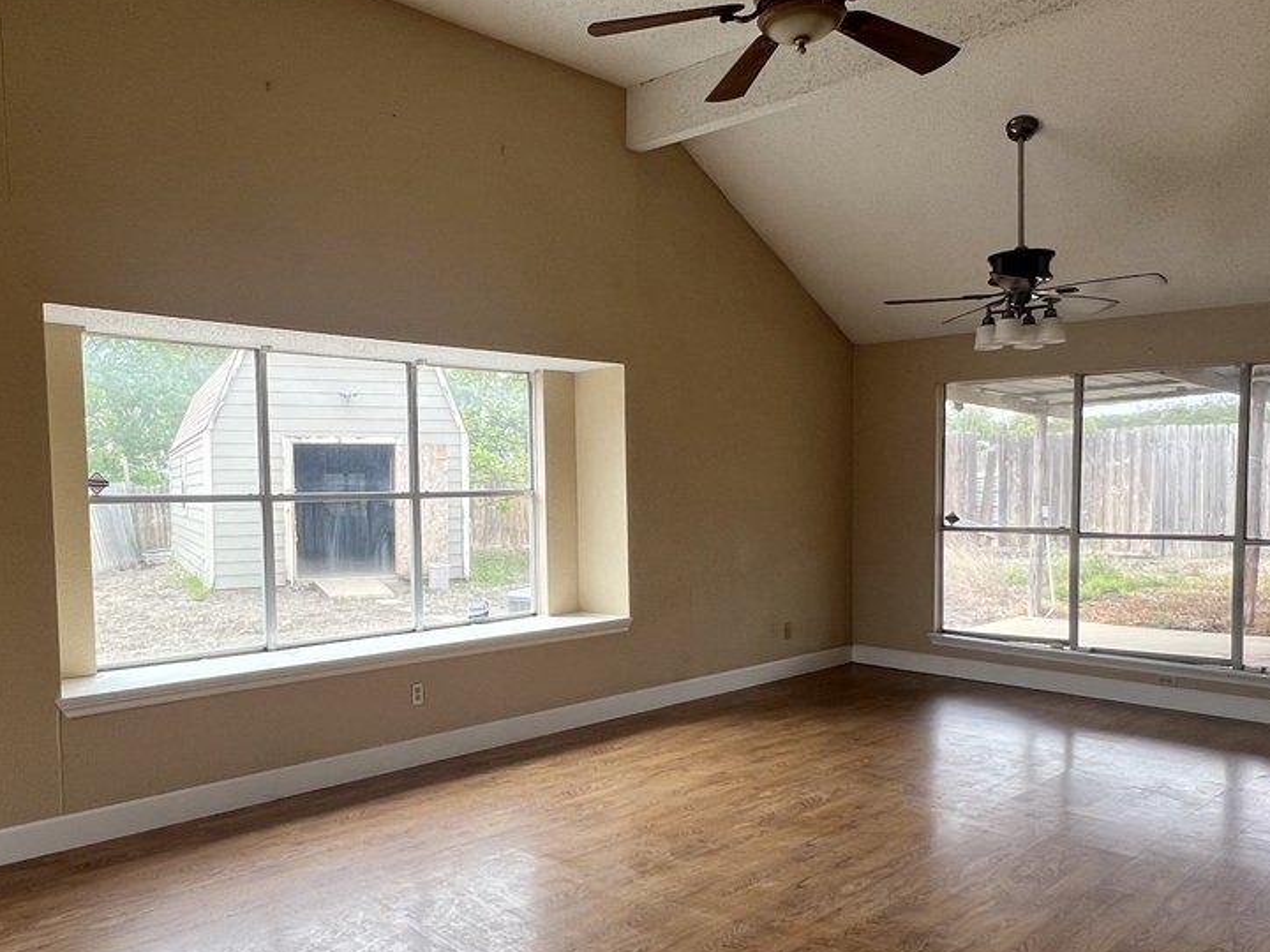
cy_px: 561
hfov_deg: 66.8
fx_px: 954
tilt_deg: -3.4
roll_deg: +0.6
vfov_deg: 52.8
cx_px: 520
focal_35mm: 26
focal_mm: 1.57
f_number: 1.8
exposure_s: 1/278
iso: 32
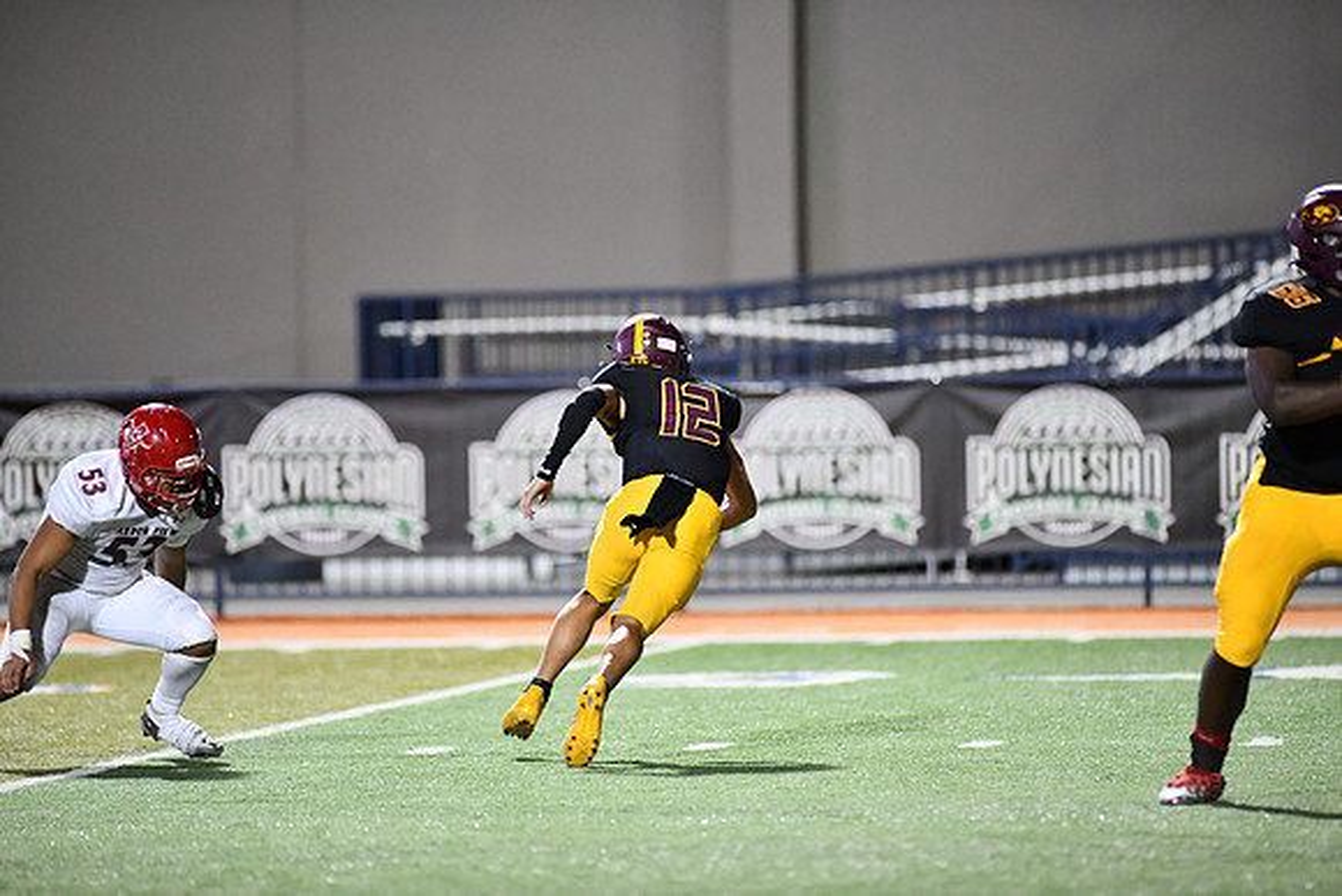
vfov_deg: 4.6
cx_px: 671
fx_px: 11185
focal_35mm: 300
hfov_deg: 6.9
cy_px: 448
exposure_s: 1/1000
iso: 6400
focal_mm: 300
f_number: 2.8
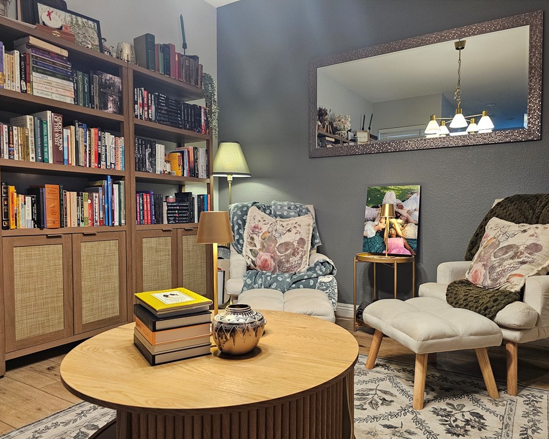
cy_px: 228
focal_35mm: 25
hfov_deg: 68.0
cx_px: 300
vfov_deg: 56.8
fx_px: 406
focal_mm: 6.3
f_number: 1.7
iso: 500
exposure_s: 1/120
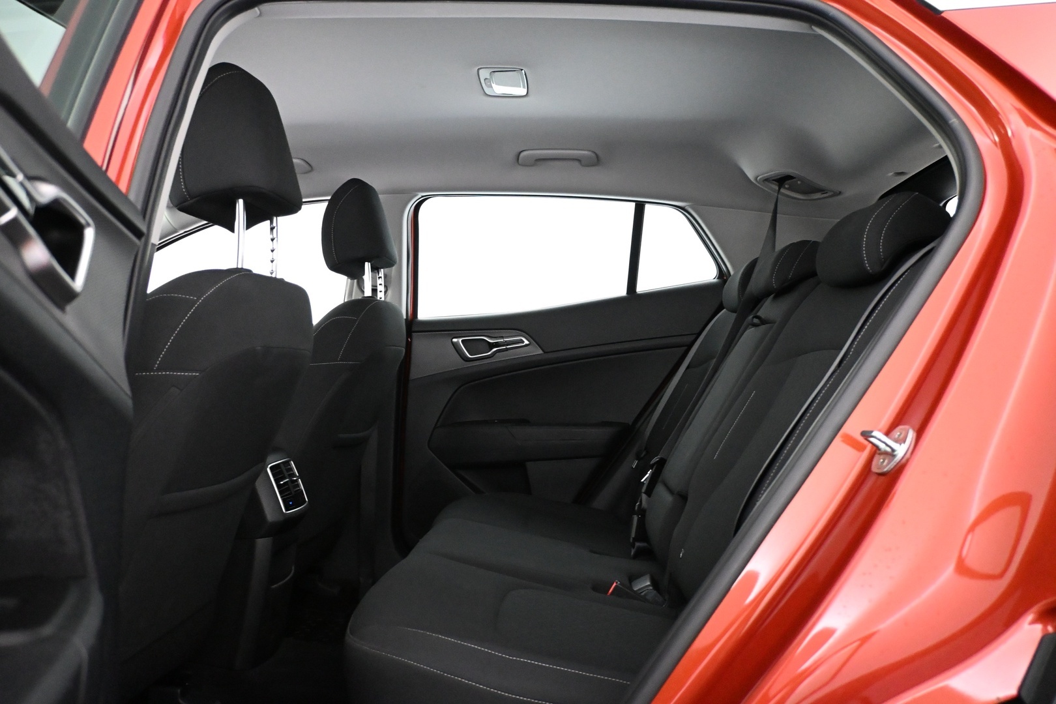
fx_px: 836
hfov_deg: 64.6
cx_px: 528
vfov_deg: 45.7
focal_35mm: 28
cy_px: 352
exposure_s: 1/60
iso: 5600
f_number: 3.8
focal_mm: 19
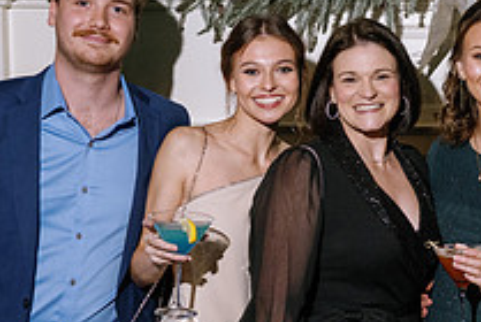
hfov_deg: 20.4
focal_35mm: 97
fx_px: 1298
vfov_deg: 14.1
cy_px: 213
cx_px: 463
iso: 800
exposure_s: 1/100
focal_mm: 35
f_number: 4
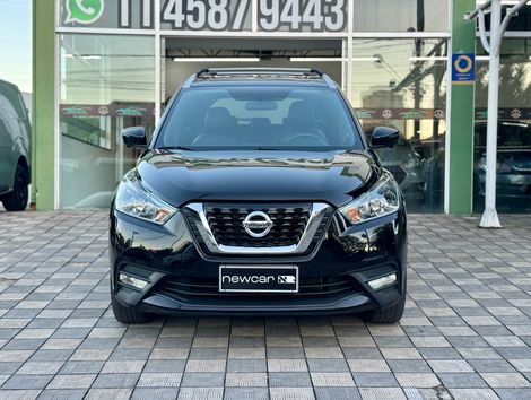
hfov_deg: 39.6
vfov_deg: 30.3
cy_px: 200
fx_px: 737
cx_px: 266
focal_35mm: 48
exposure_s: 1/128
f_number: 1.78
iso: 100
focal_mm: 6.76
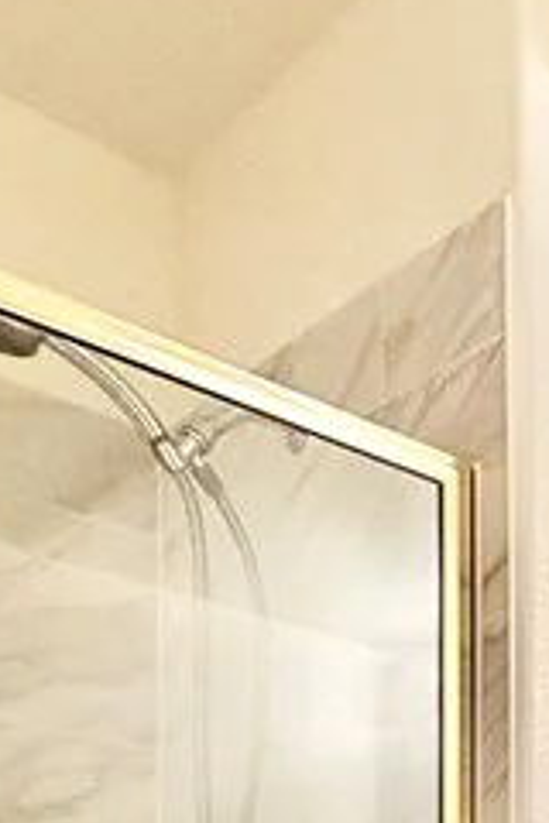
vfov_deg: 26.7
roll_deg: +0.9
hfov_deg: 17.0
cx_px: 1060
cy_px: 1104
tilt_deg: +1.8
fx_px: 1418
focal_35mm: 62
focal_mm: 2.22
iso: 200
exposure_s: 1/60
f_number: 2.2
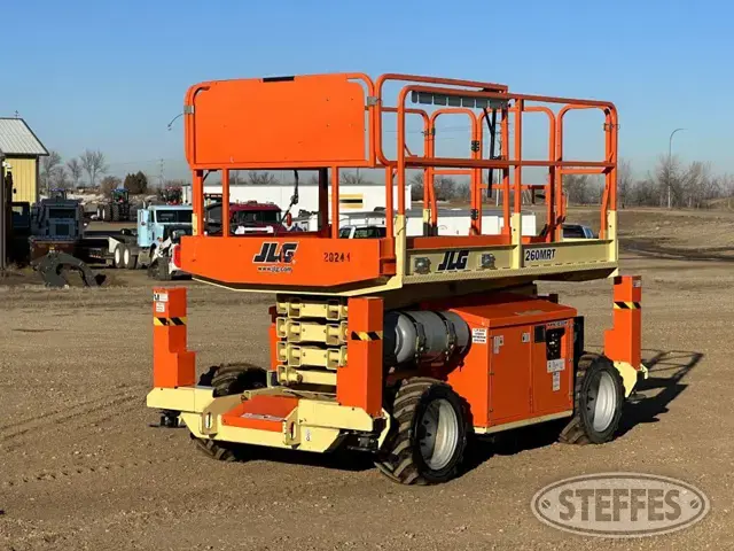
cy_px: 276
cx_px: 367
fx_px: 1633
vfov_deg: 19.1
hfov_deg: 25.3
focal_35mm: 77
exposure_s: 1/1143
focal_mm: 9
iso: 32
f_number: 2.8
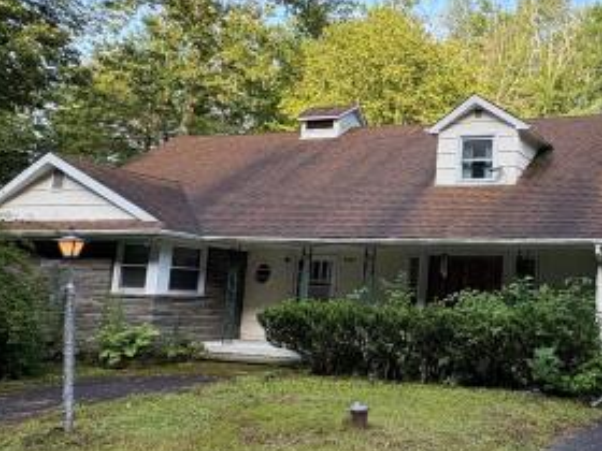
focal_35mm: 36
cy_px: 234
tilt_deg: +5.8
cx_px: 557
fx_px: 626
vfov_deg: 39.7
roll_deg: -1.6
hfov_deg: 45.8
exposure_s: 1/268
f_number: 2.2
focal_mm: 2.22
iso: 50
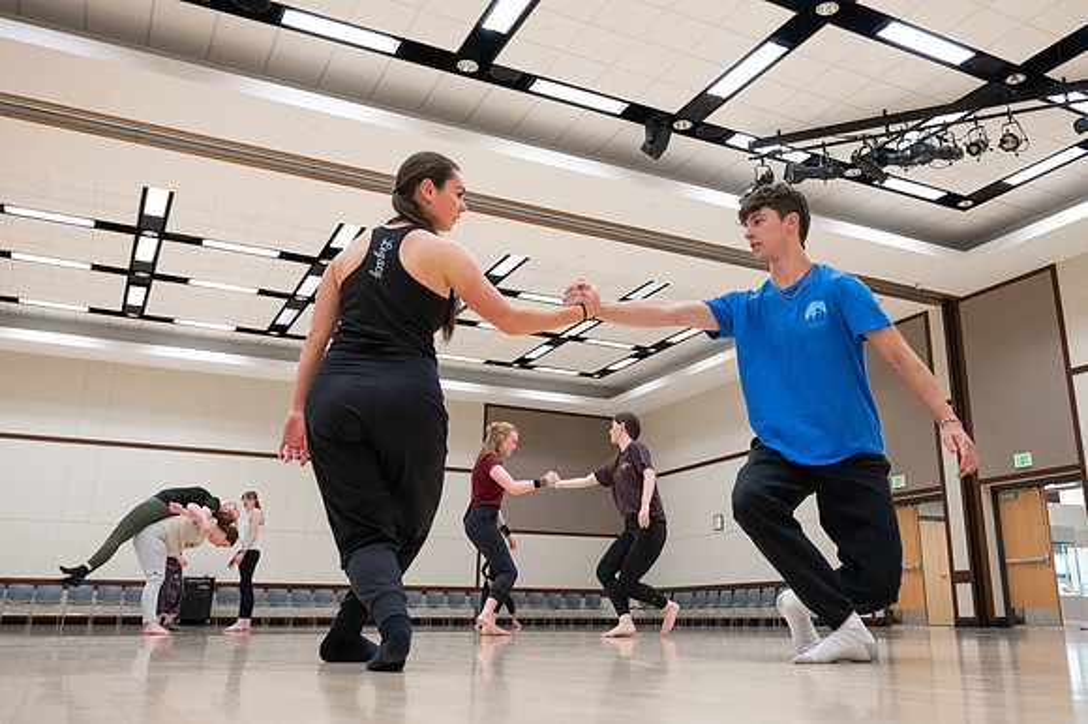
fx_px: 996
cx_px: 623
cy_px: 299
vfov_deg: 39.8
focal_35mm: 33
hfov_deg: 57.1
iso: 2500
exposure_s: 1/400
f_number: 4
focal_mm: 25.5
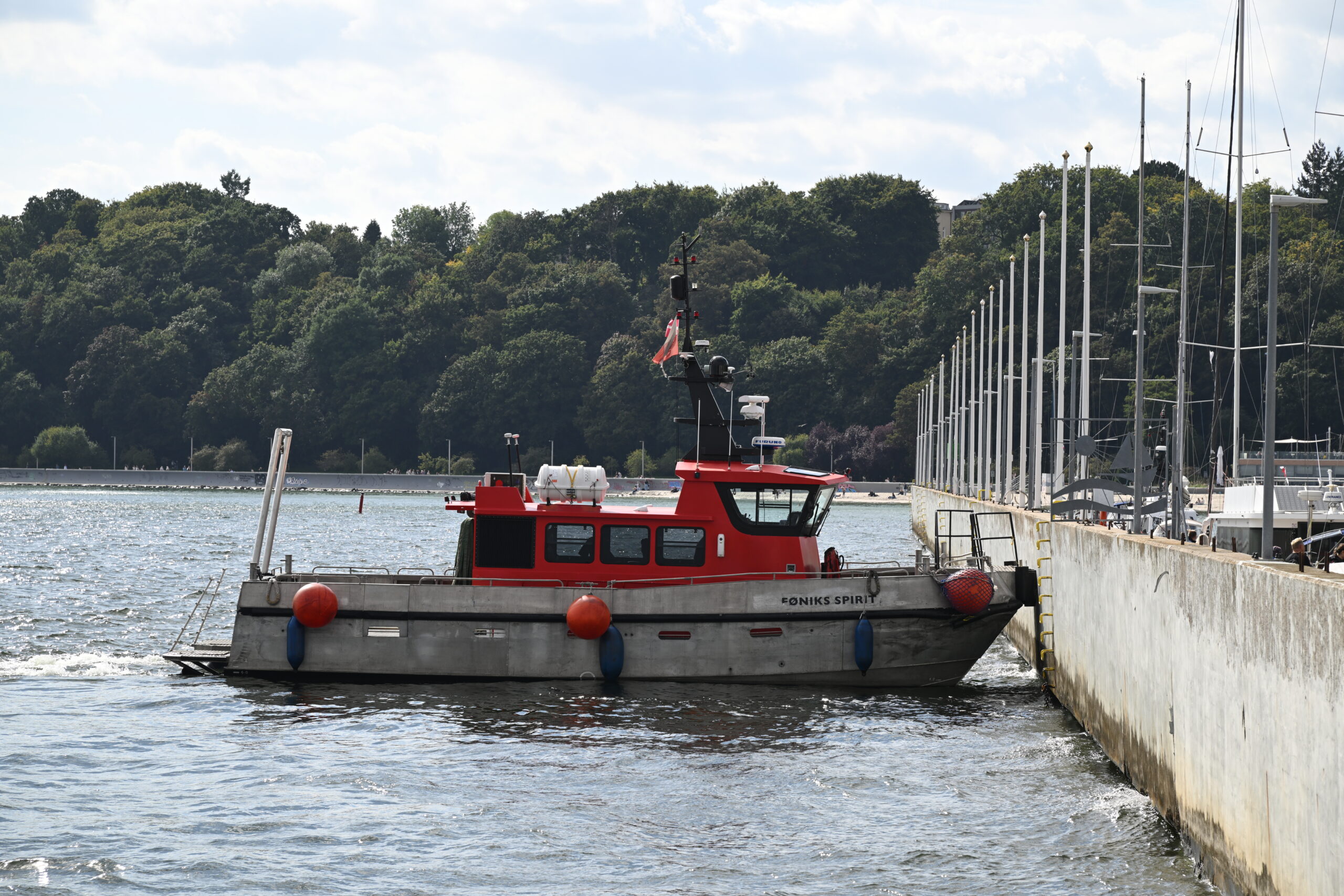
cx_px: 672
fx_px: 4480
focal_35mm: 120
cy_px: 448
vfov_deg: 11.4
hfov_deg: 17.1
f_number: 9
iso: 100
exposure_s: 1/250
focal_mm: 120
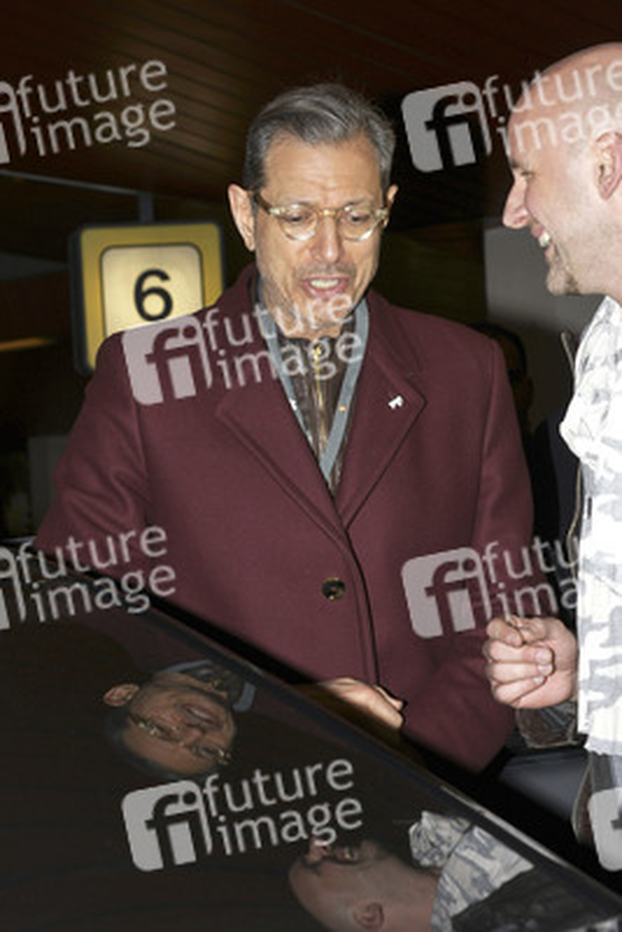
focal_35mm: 82
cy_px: 466
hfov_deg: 16.6
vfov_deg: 24.6
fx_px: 2136
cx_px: 311
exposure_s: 1/80
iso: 400
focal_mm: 55
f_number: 5.6
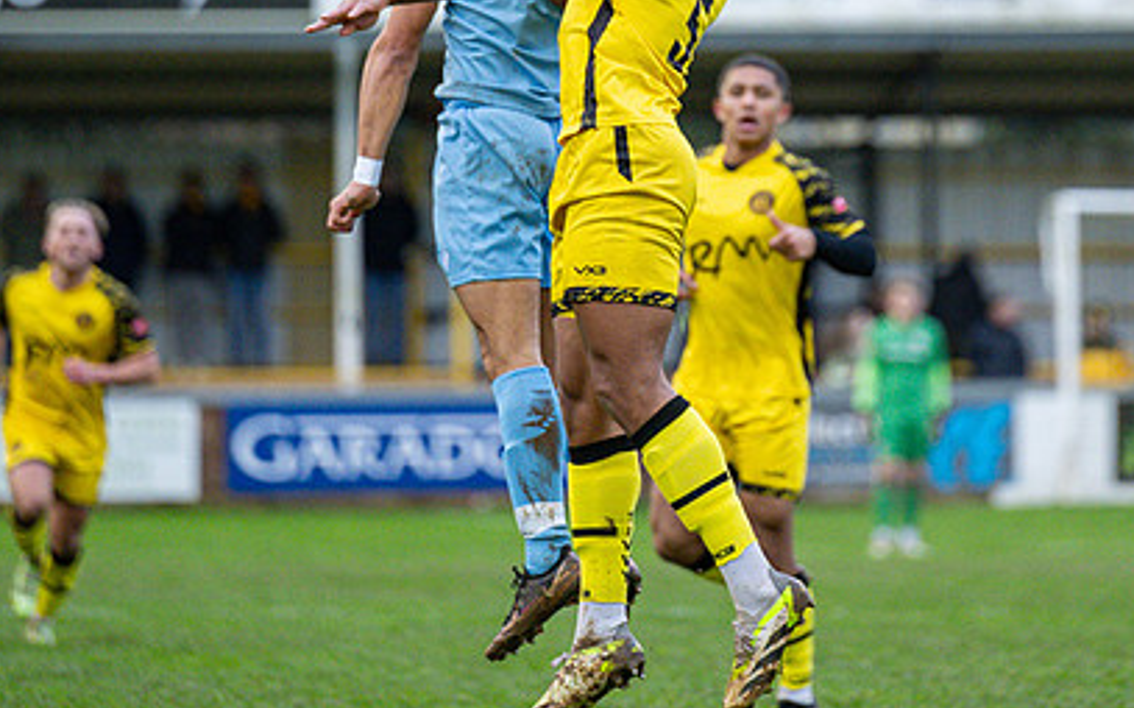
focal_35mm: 404
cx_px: 775
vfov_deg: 3.2
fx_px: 12481
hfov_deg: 5.2
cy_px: 8
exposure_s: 1/1600
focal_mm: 190
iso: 2000
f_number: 2.8
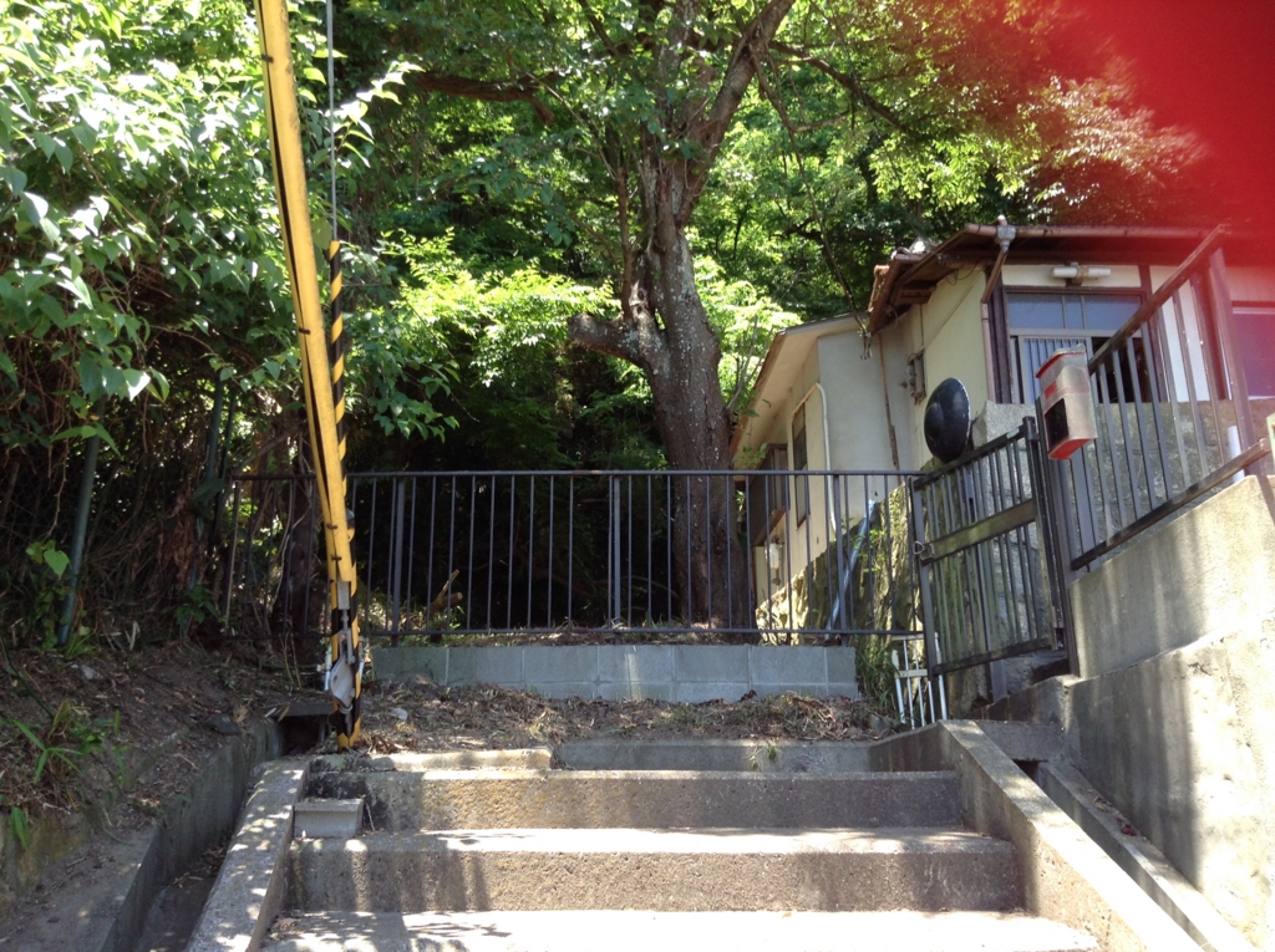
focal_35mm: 33
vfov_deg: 42.8
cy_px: 476
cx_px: 638
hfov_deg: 55.4
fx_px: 1214
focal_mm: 3.3
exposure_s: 1/120
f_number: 2.4
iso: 32
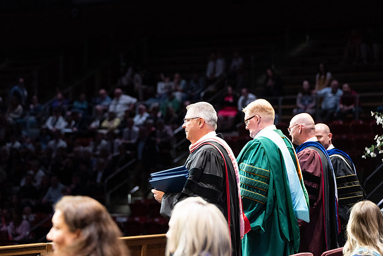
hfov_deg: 19.5
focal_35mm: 105
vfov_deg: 13.0
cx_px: 192
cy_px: 128
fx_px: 1117
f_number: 3.2
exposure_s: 1/400
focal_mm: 105
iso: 4000
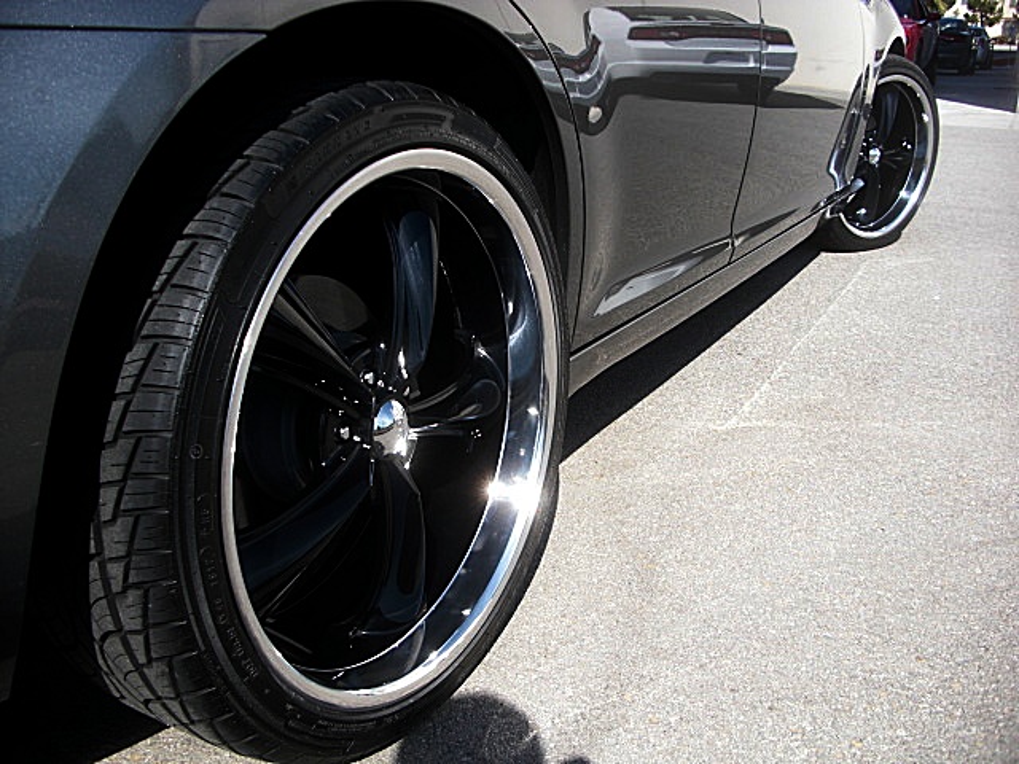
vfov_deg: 39.7
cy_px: 382
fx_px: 1060
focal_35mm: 36
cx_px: 510
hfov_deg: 51.4
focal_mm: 6.3
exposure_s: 1/400
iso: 50
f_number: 2.8
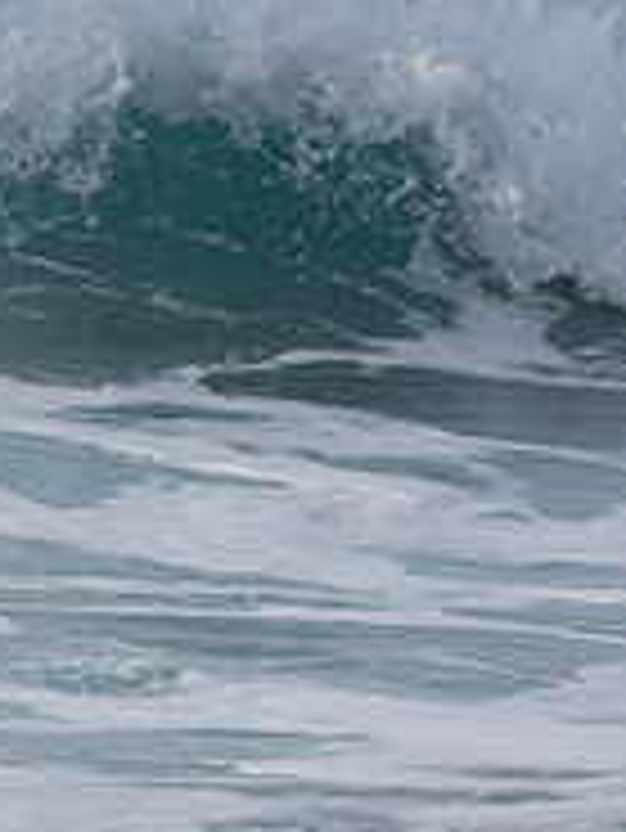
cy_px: 43
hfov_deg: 1.0
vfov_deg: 1.4
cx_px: -594
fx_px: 34874
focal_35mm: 1448
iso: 320
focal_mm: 320
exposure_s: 1/1600
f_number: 5.6
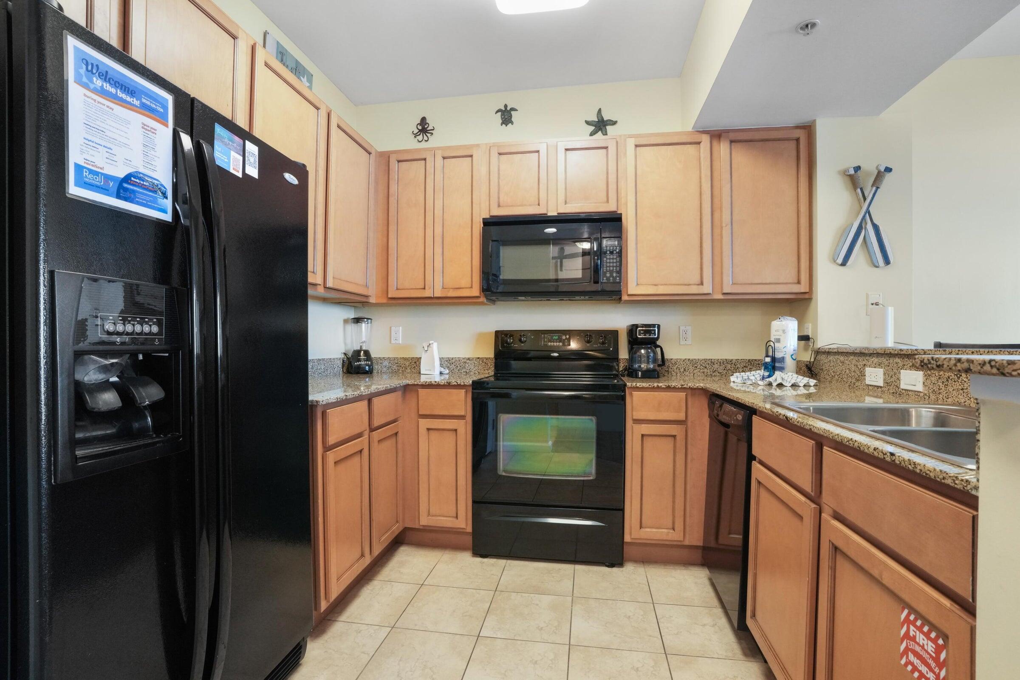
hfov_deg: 96.7
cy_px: 340
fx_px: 453
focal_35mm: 16
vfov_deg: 73.7
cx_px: 510
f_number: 11
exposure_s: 1/15
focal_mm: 16
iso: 2500
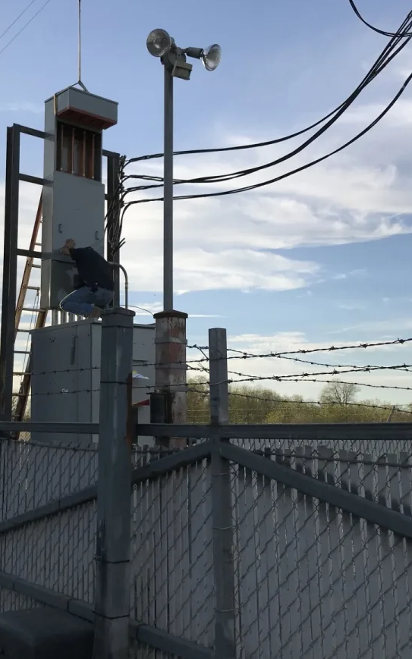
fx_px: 737
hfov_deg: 30.5
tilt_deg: +11.4
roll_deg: -0.5
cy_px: 290
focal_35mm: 41
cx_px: 83
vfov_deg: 48.1
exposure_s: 1/2591
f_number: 1.8
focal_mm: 3.99
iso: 20
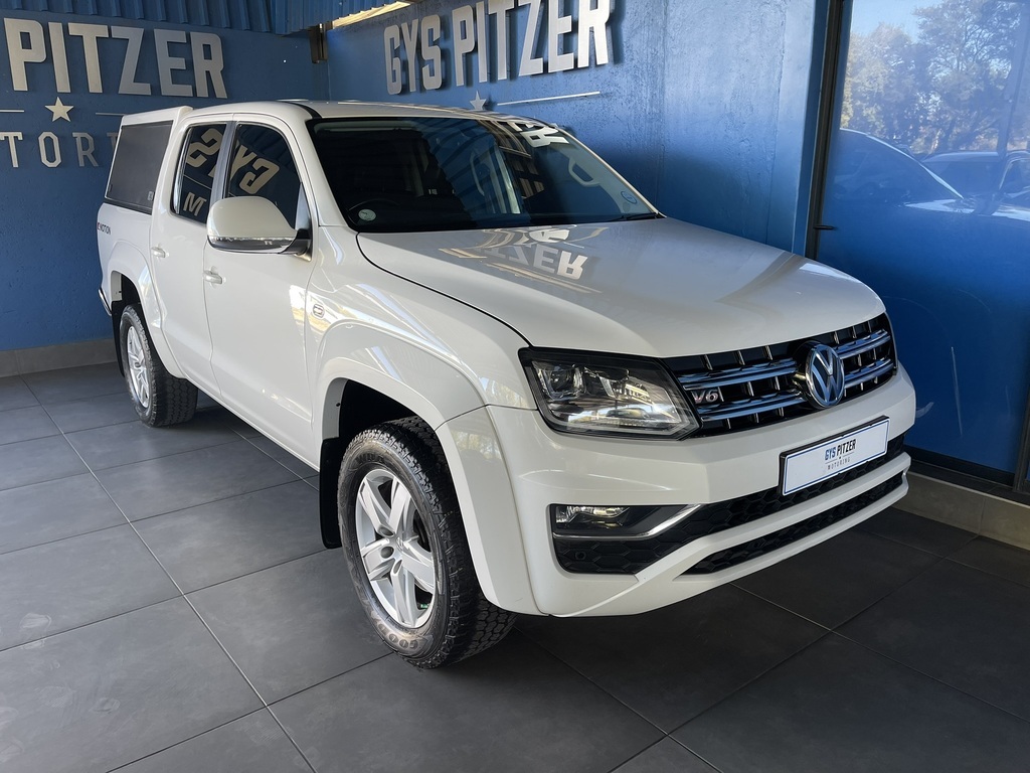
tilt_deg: -16.3
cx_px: 515
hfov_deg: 69.4
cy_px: 386
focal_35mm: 25
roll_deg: +0.8
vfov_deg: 54.9
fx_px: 744
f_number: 1.6
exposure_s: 1/121
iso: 80
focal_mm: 5.1
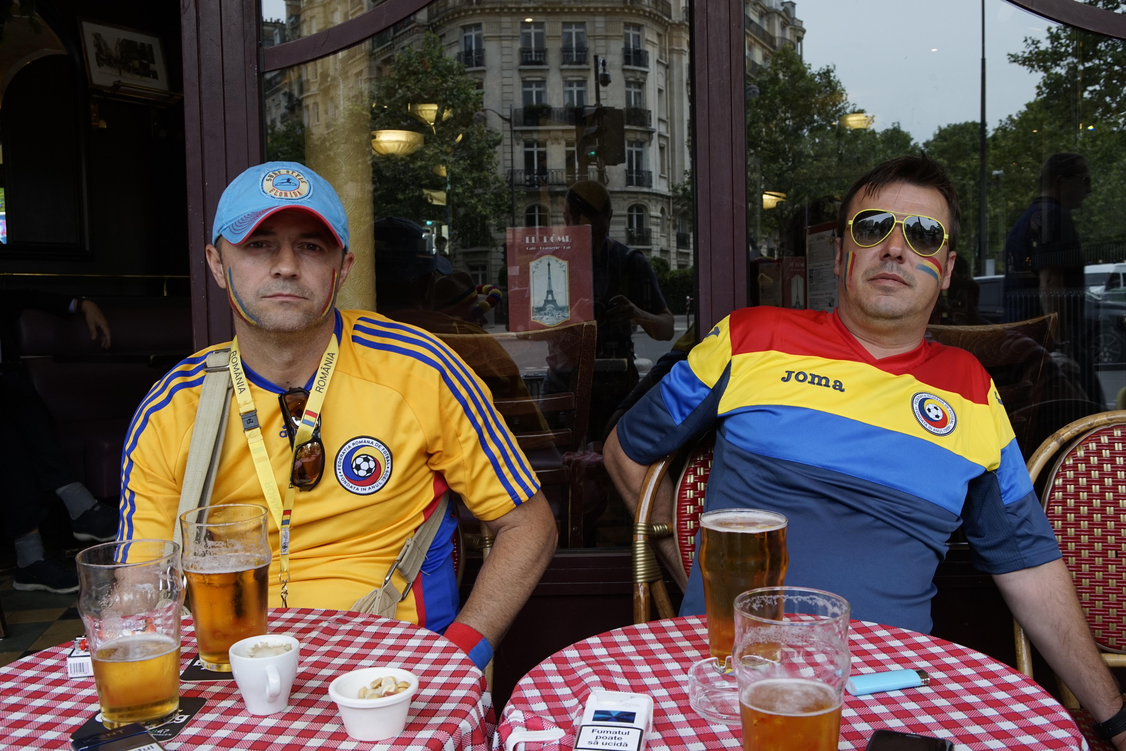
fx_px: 1095
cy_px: 376
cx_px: 563
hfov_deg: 54.4
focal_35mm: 35
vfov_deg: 37.9
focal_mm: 35
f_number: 5.6
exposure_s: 1/125
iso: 640
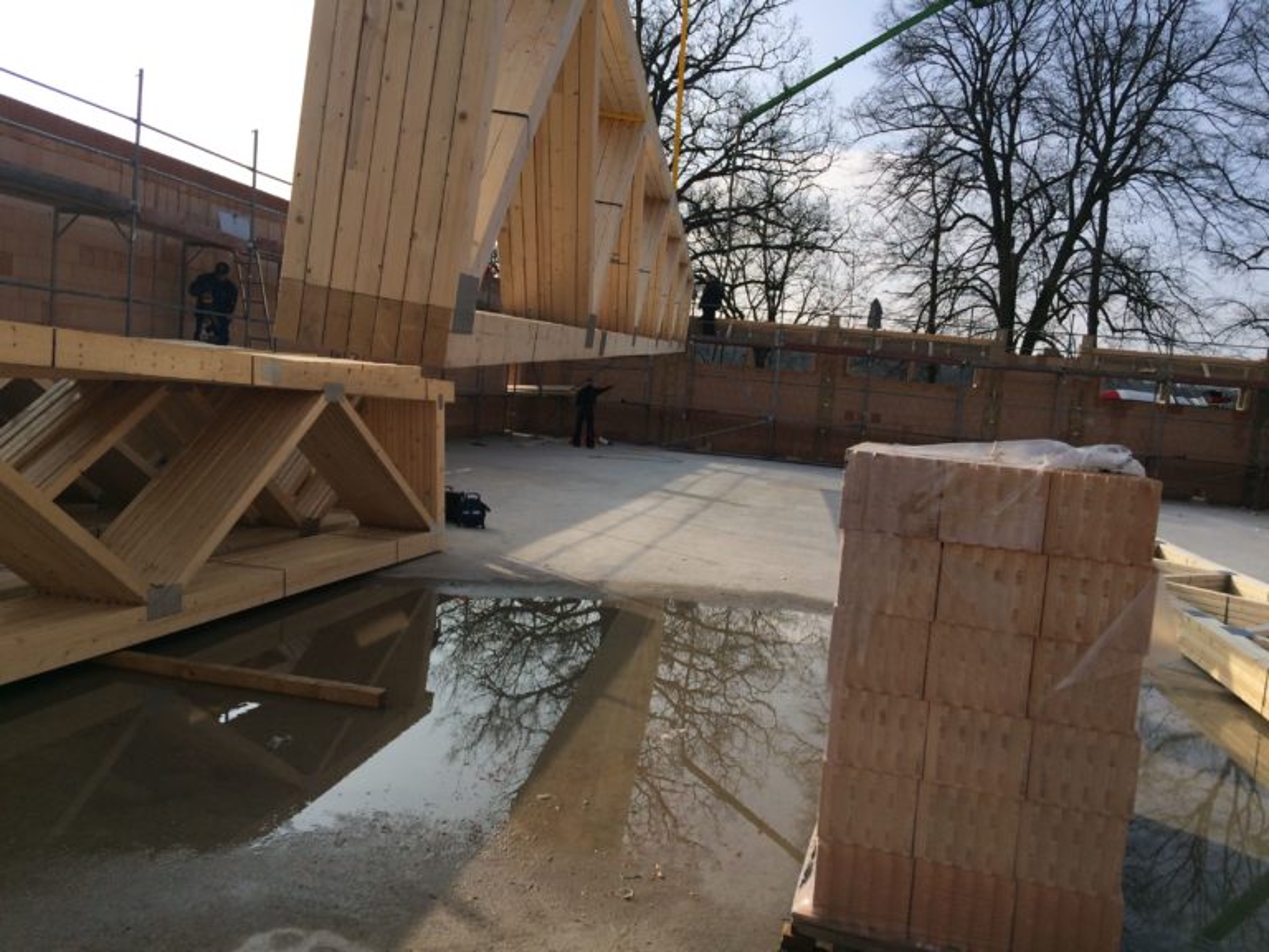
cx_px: 634
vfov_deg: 48.2
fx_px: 1063
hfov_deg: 61.7
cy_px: 476
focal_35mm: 29
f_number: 2.2
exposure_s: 1/2283
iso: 32
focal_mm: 4.15
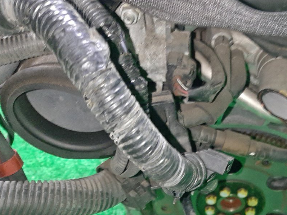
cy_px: 174
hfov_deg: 37.9
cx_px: 256
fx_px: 389
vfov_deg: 30.1
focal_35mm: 47
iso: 261
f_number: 1.7
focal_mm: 3.93
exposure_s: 1/25
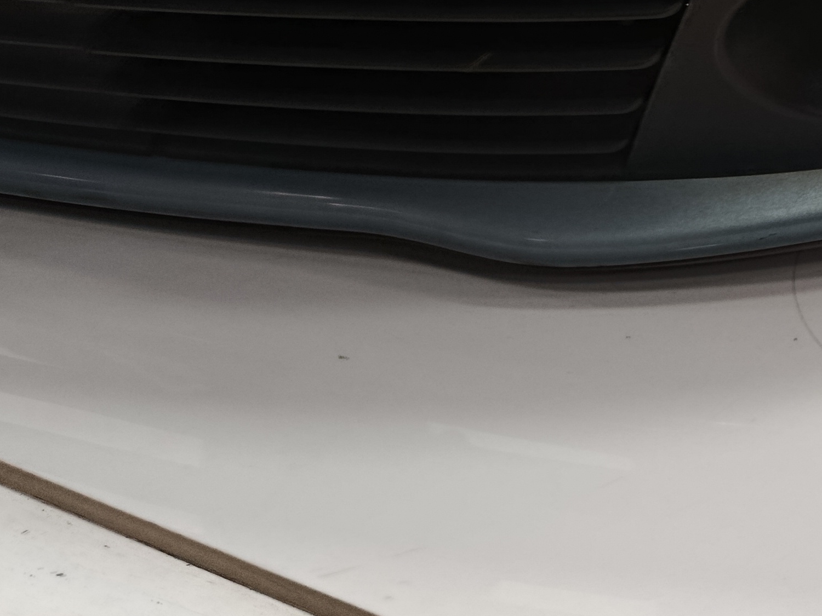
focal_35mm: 64
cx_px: 967
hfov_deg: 27.0
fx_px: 1520
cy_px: -193
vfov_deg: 20.8
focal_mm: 5.24
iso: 693
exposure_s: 1/50
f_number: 1.7
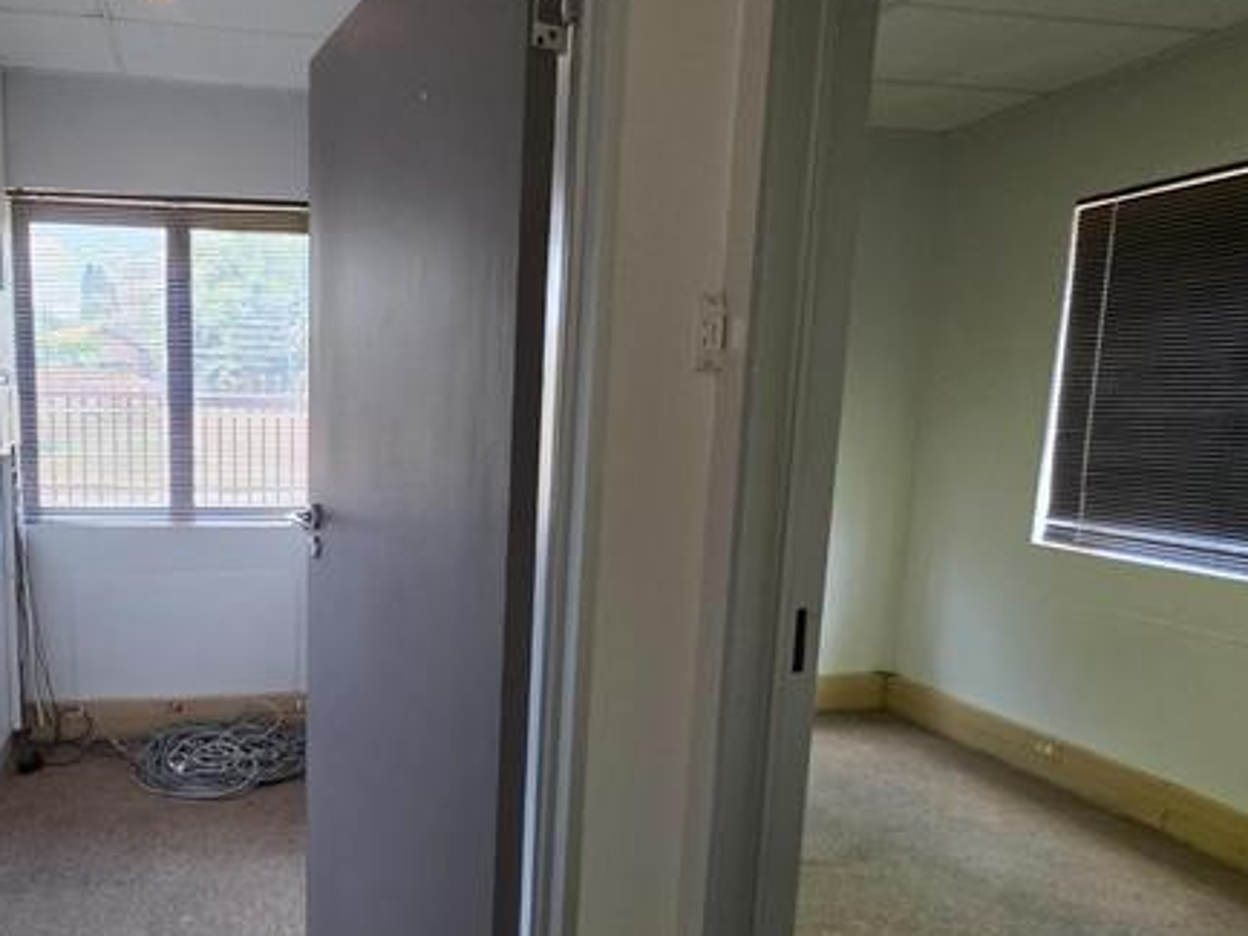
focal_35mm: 24
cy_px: 544
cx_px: 357
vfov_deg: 56.6
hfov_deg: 68.3
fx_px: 866
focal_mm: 2.2
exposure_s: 1/100
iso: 250
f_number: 1.9
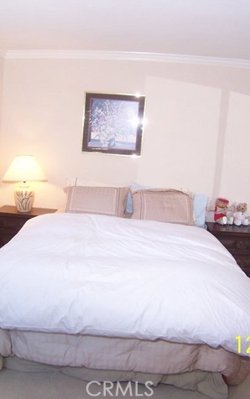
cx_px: 108
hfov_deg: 27.4
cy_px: 200
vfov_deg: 42.6
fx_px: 512
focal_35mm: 47
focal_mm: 5.5
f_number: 2.8
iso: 140
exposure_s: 1/60
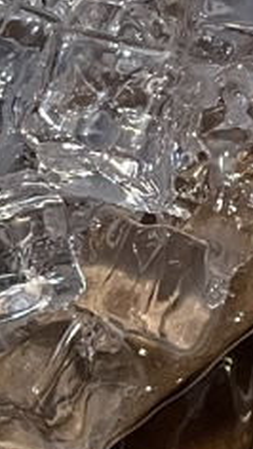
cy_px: 224
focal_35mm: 160
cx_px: -240
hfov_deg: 7.3
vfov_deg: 13.4
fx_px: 1905
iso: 250
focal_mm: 4.2
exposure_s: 1/60
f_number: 1.6
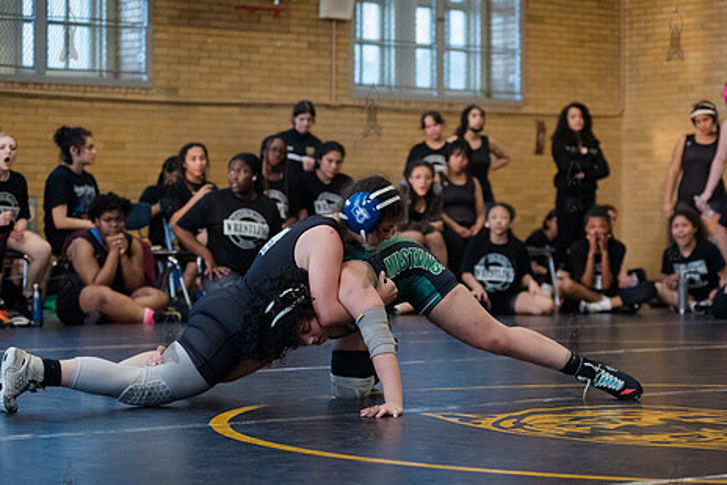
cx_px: 371
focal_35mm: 103
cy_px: 260
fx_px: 2081
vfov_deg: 13.3
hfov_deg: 19.8
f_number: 3.5
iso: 5000
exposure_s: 1/400
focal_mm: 80
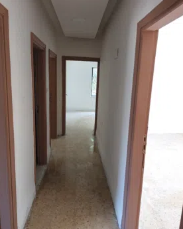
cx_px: 90
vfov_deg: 66.0
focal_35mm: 26
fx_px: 176
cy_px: 114
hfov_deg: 54.9
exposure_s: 1/50
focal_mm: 5.56
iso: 201
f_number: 1.8
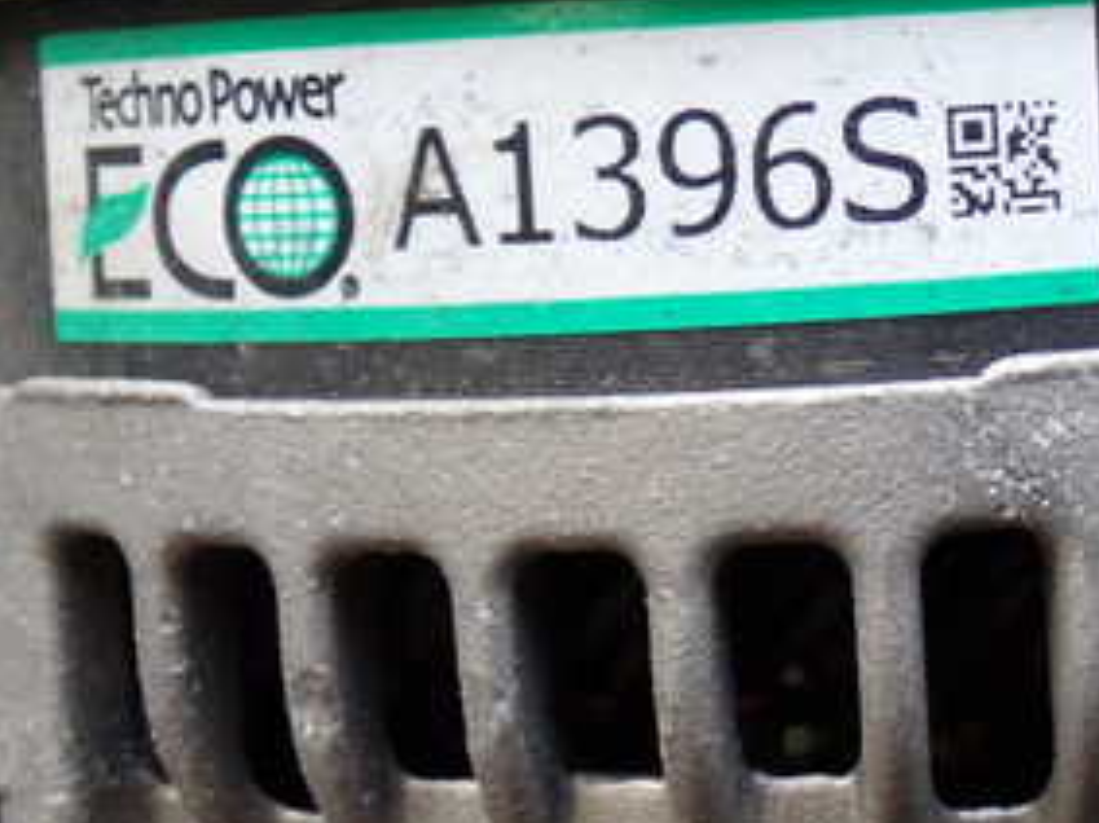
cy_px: 105
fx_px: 2761
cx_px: 1161
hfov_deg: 21.5
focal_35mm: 87
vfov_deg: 16.8
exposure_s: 1/80
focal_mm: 7.31
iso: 200
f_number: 2.8
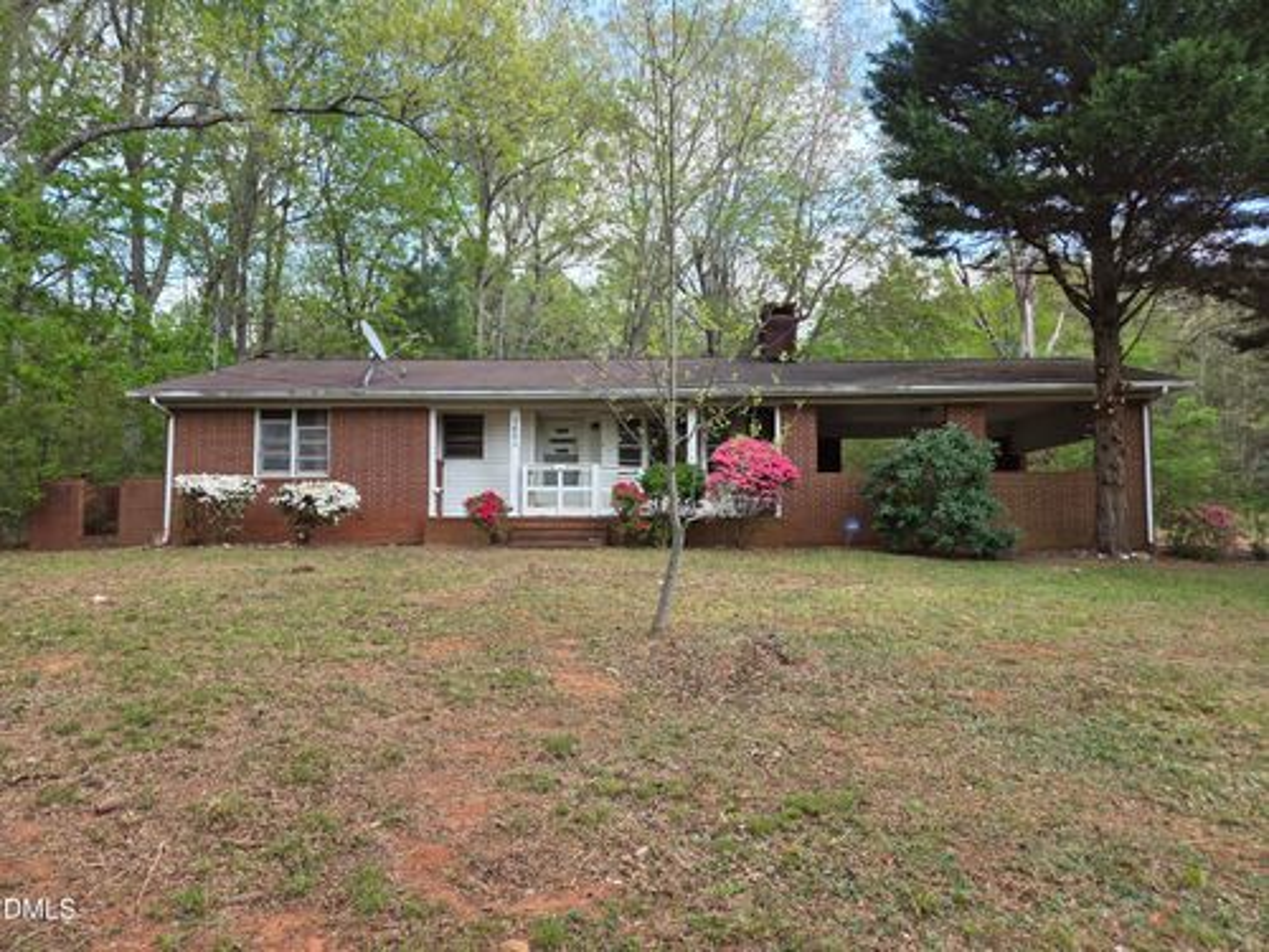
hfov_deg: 73.9
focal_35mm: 23
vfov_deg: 58.9
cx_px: 634
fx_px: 843
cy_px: 476
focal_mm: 5.4
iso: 80
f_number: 1.8
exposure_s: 1/750
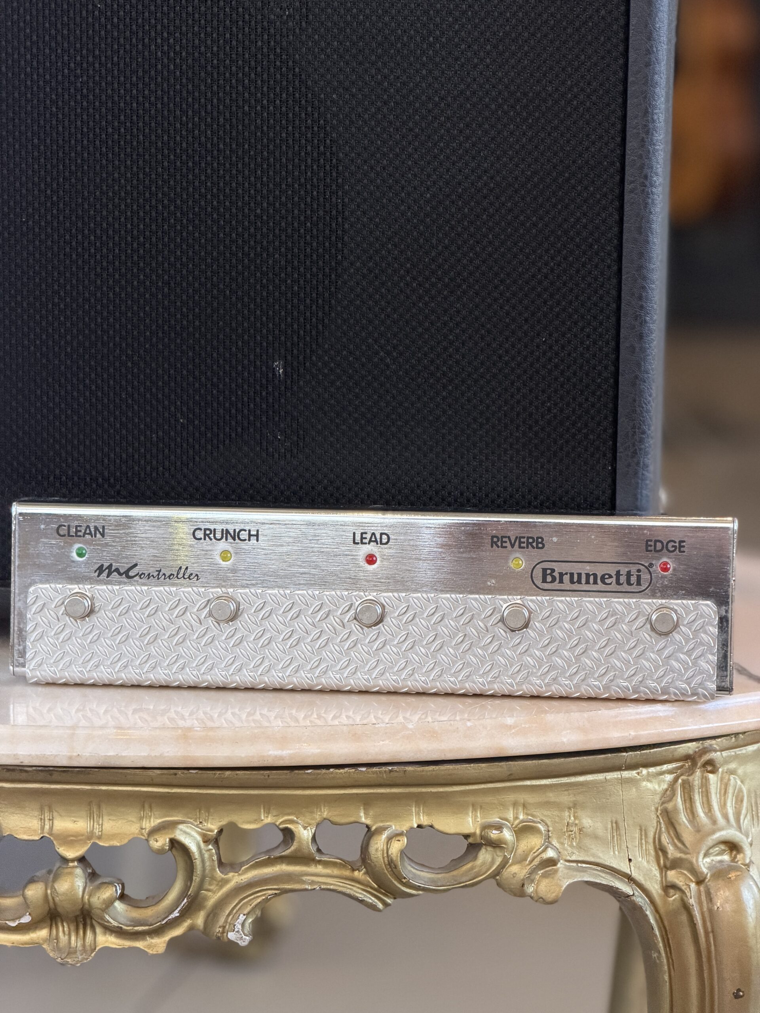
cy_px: 506
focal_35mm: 100
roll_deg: -1.1
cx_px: 380
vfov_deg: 19.6
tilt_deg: -10.1
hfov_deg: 14.8
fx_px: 2927
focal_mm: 16.89
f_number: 2.8
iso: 250
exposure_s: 1/121
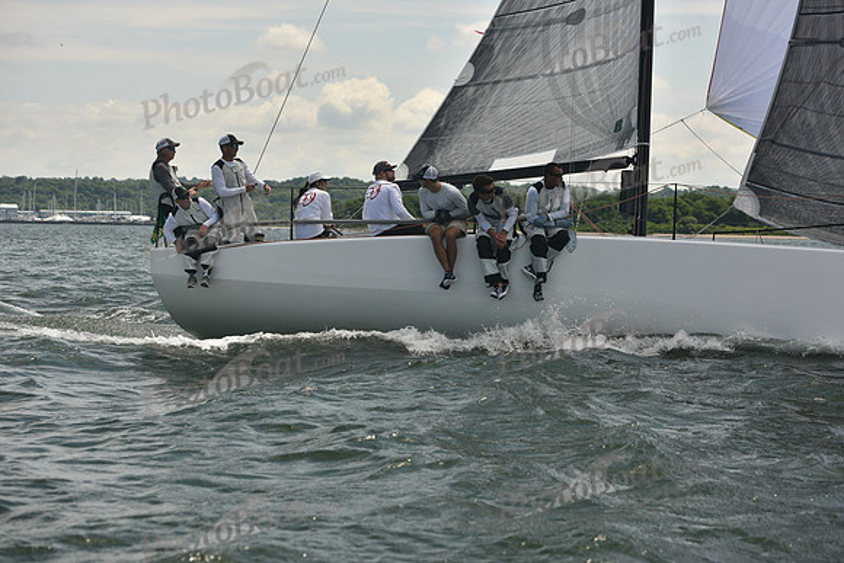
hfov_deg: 23.9
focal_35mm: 85
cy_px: 282
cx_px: 422
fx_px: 1993
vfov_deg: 16.1
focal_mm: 85
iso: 320
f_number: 5.6
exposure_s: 1/1250
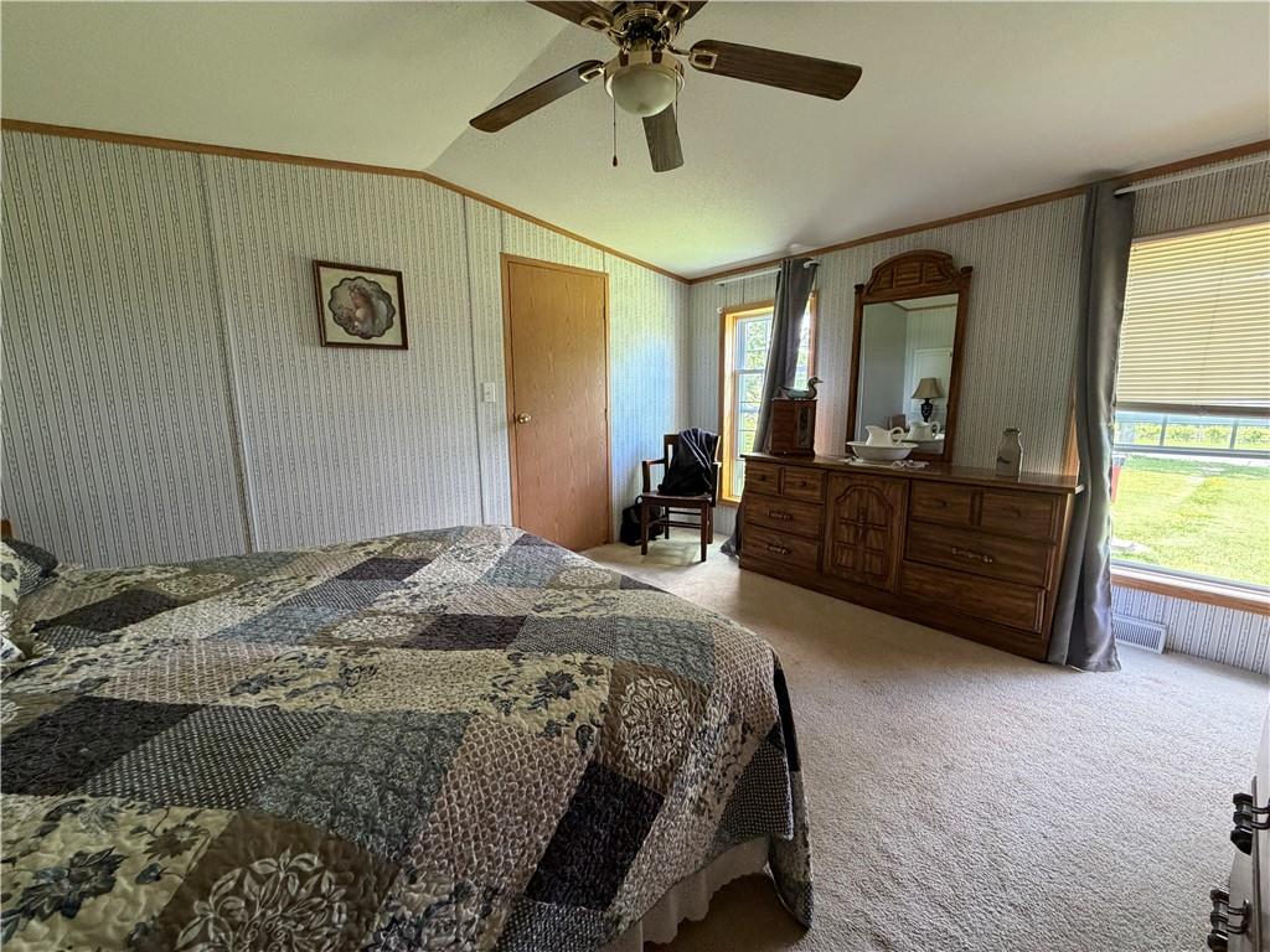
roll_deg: +0.2
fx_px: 514
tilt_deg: -9.5
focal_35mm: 14
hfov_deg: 102.1
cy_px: 476
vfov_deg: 85.7
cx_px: 635
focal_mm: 2.22
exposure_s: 1/62
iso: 320
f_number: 2.2
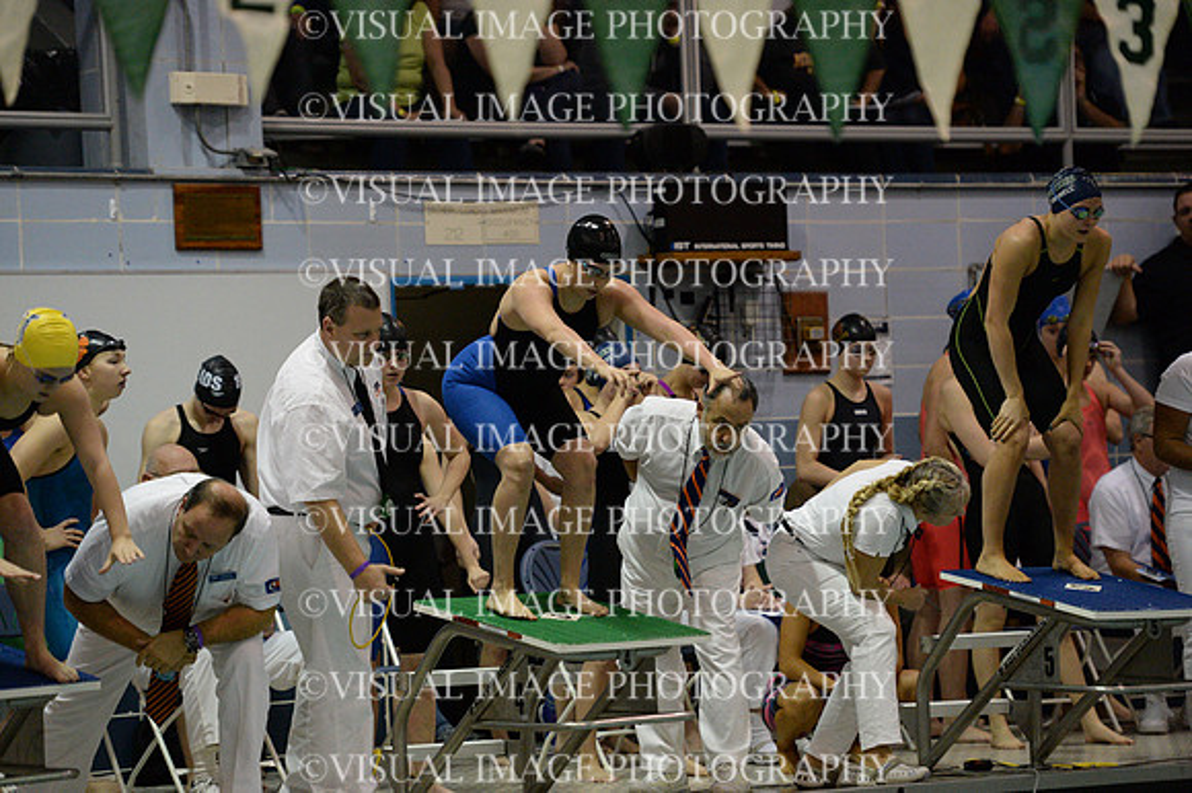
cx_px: 596
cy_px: 396
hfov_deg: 15.2
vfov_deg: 10.1
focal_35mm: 135
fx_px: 4467
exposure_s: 1/800
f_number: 2.8
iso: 6400
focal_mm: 135
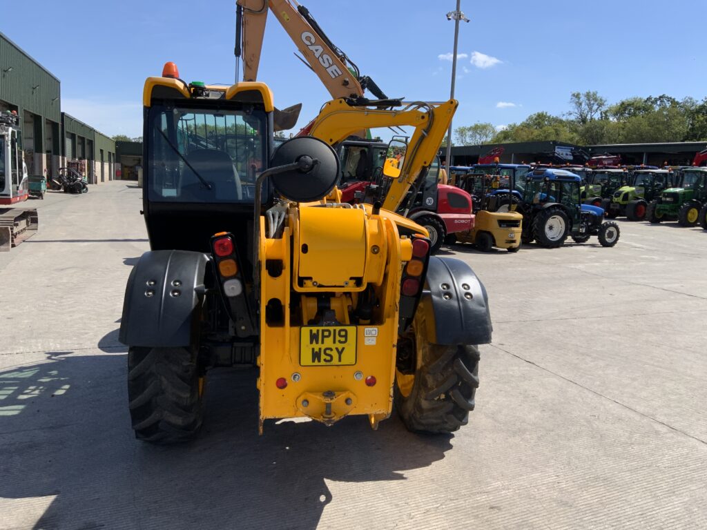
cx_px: 354
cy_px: 265
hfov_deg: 61.7
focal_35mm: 29
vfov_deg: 48.2
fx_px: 592
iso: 16
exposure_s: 1/1412
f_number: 1.8
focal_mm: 3
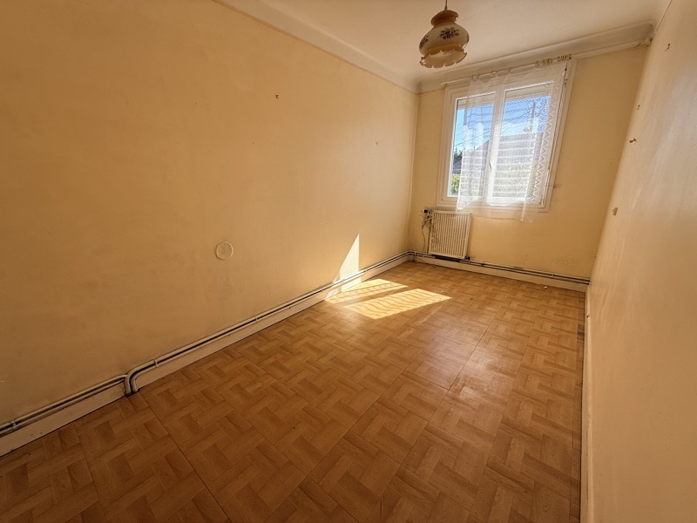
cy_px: 262
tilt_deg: -16.6
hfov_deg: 102.1
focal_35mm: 14
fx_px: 282
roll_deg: +0.7
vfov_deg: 85.7
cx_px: 348
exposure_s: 1/329
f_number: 2.2
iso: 50
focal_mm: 2.22
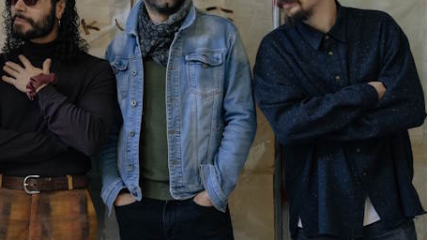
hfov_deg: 24.2
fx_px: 991
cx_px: 128
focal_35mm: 87
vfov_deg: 13.8
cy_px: 94
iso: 1250
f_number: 7.1
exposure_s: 1/160
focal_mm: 54.3
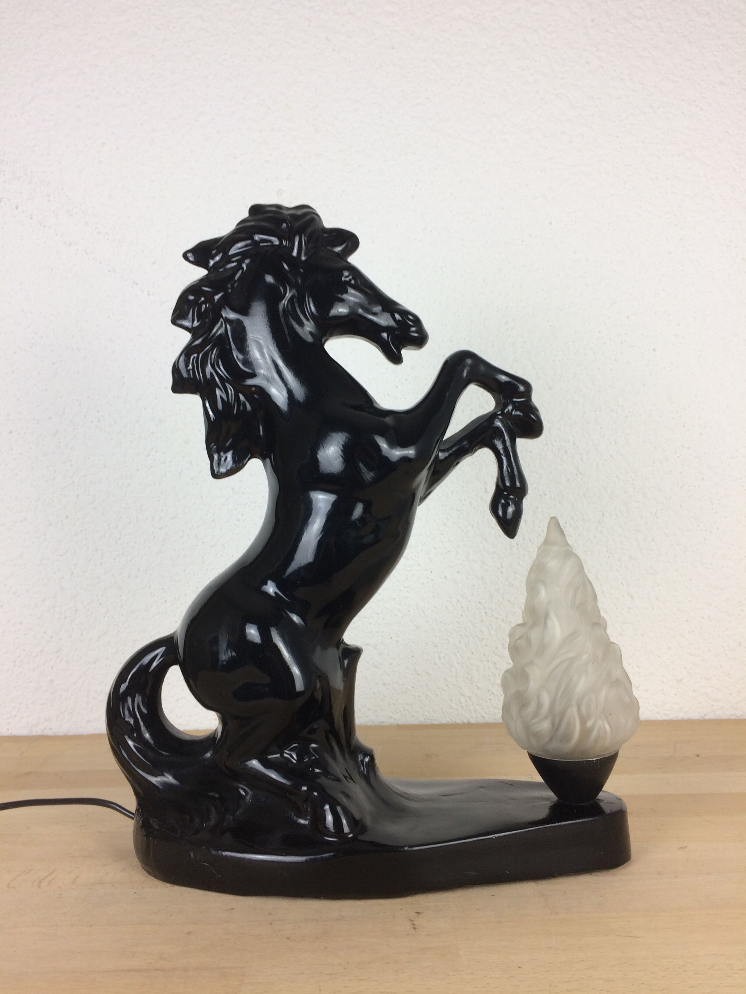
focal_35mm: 29
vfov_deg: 61.7
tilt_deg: +1.5
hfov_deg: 48.2
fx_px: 833
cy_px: 497
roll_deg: +2.8
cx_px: 373
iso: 32
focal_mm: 4.15
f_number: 2.2
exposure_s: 1/50
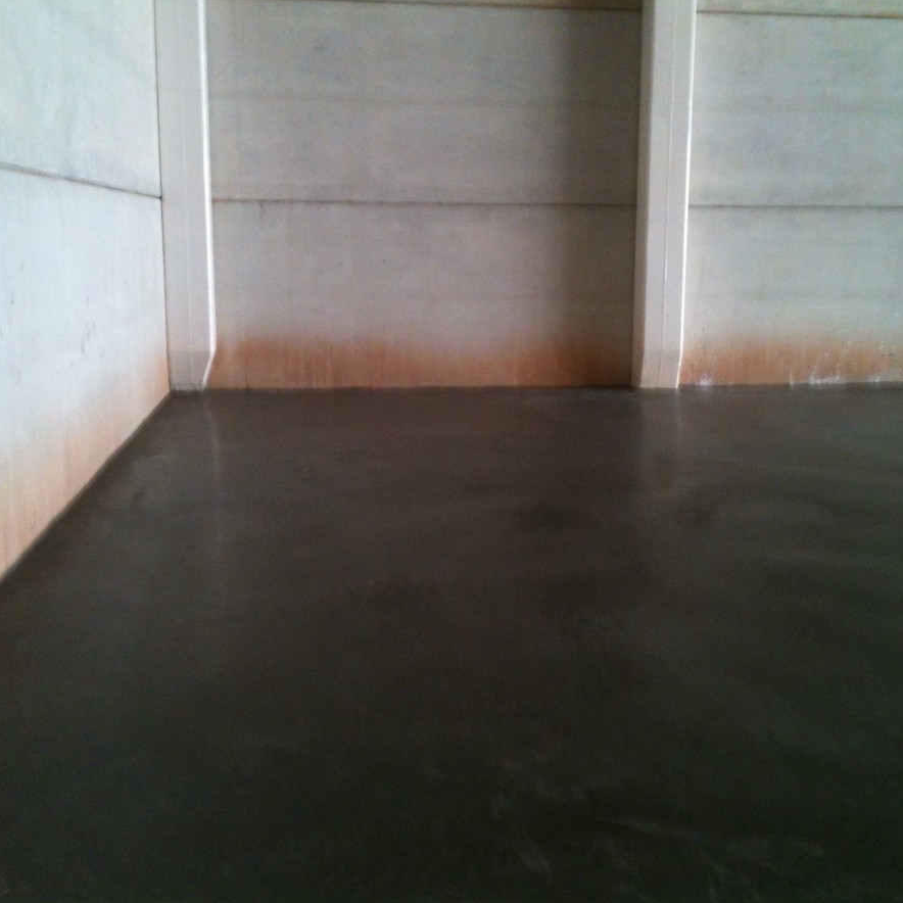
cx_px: 489
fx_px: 1240
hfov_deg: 40.0
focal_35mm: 42
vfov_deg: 40.0
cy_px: 449
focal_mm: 3.85
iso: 125
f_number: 2.8
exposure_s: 1/15
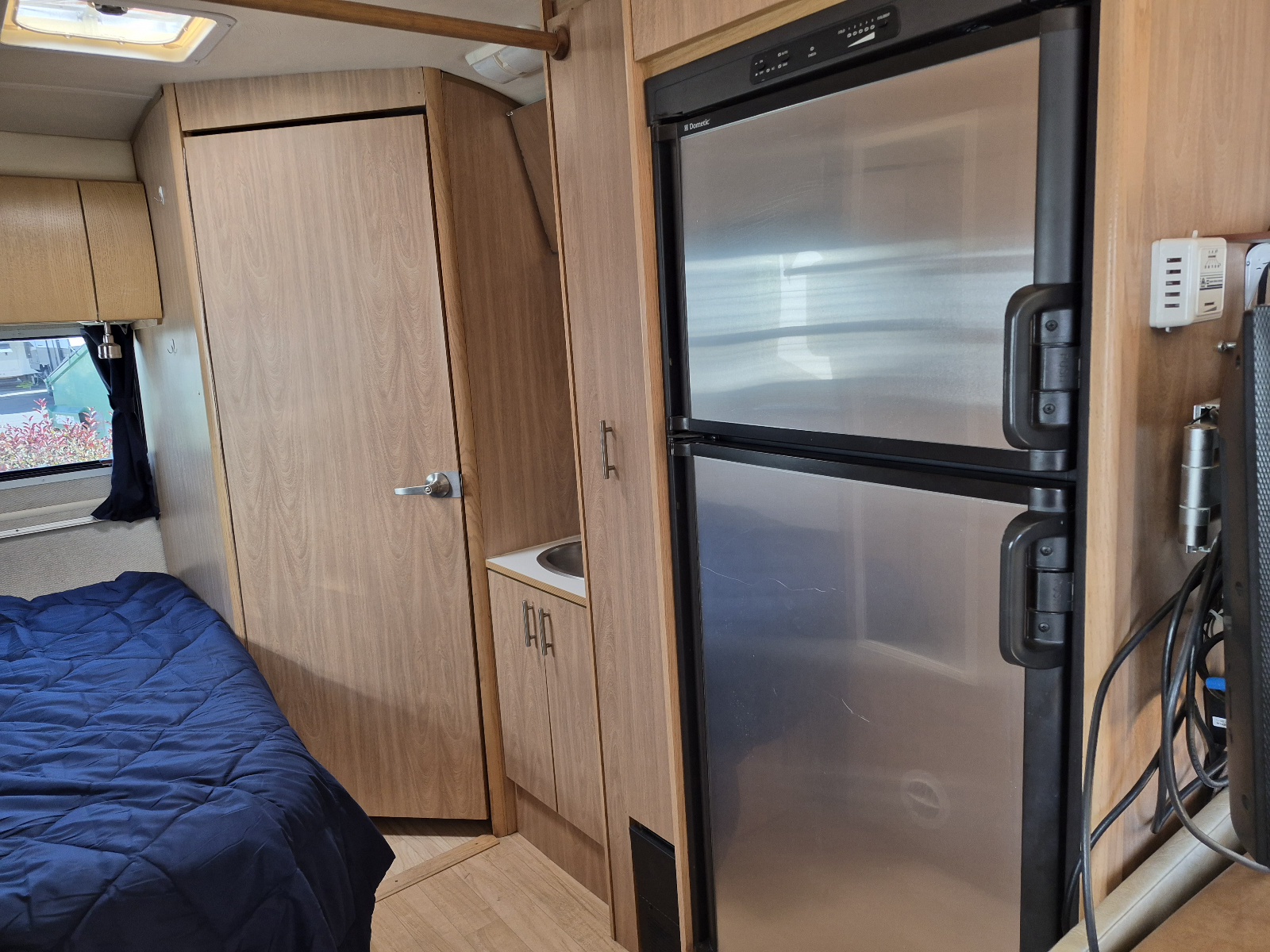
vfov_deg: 58.9
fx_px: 844
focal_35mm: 23
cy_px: 476
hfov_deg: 73.9
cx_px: 635
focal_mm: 5.4
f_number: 1.8
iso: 200
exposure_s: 1/120
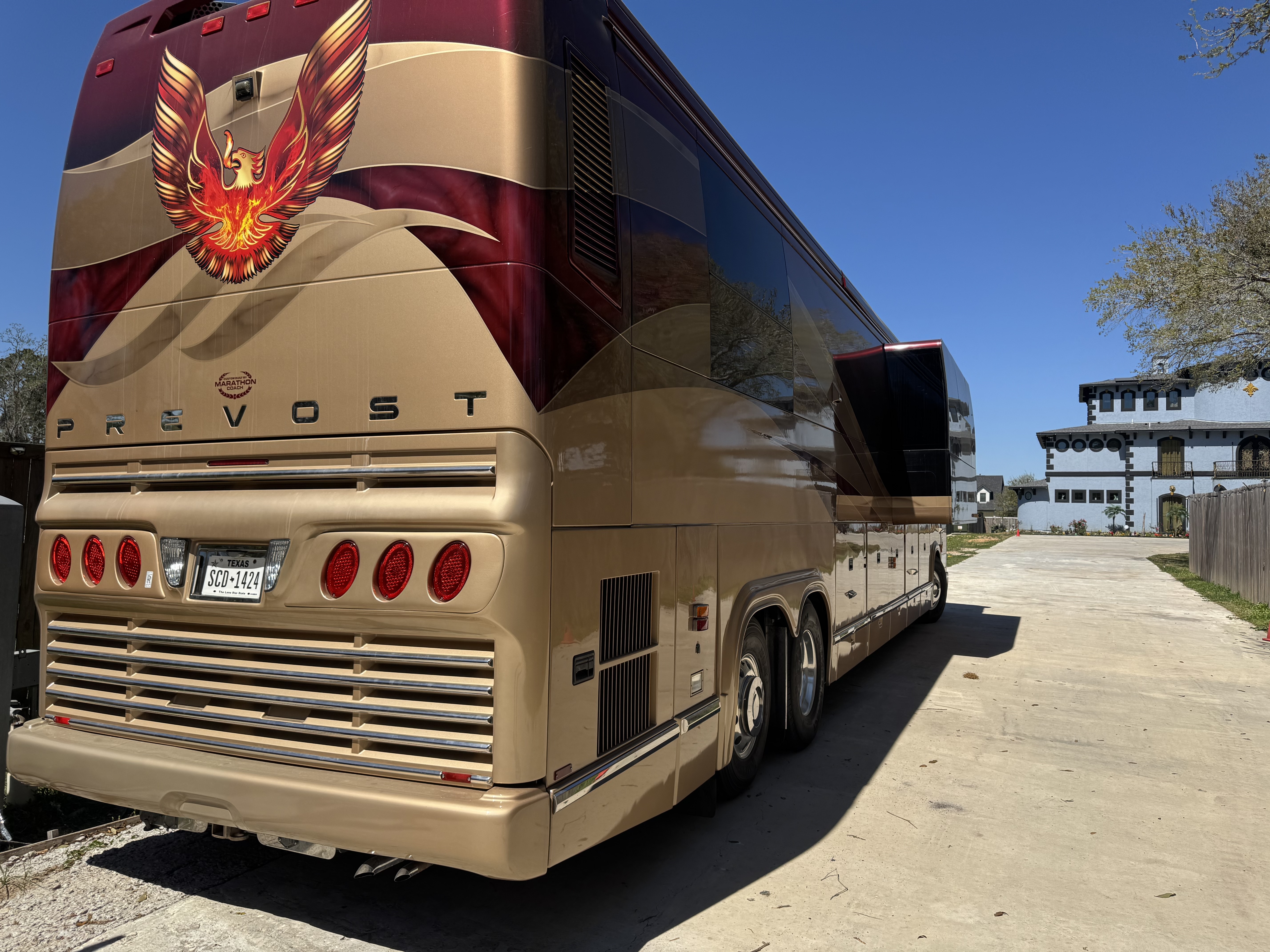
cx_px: 635
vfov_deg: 56.8
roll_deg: -3.1
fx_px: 881
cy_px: 476
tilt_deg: +2.6
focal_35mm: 24
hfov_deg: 71.6
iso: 80
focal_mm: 6.76
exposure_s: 1/5814
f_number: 1.78
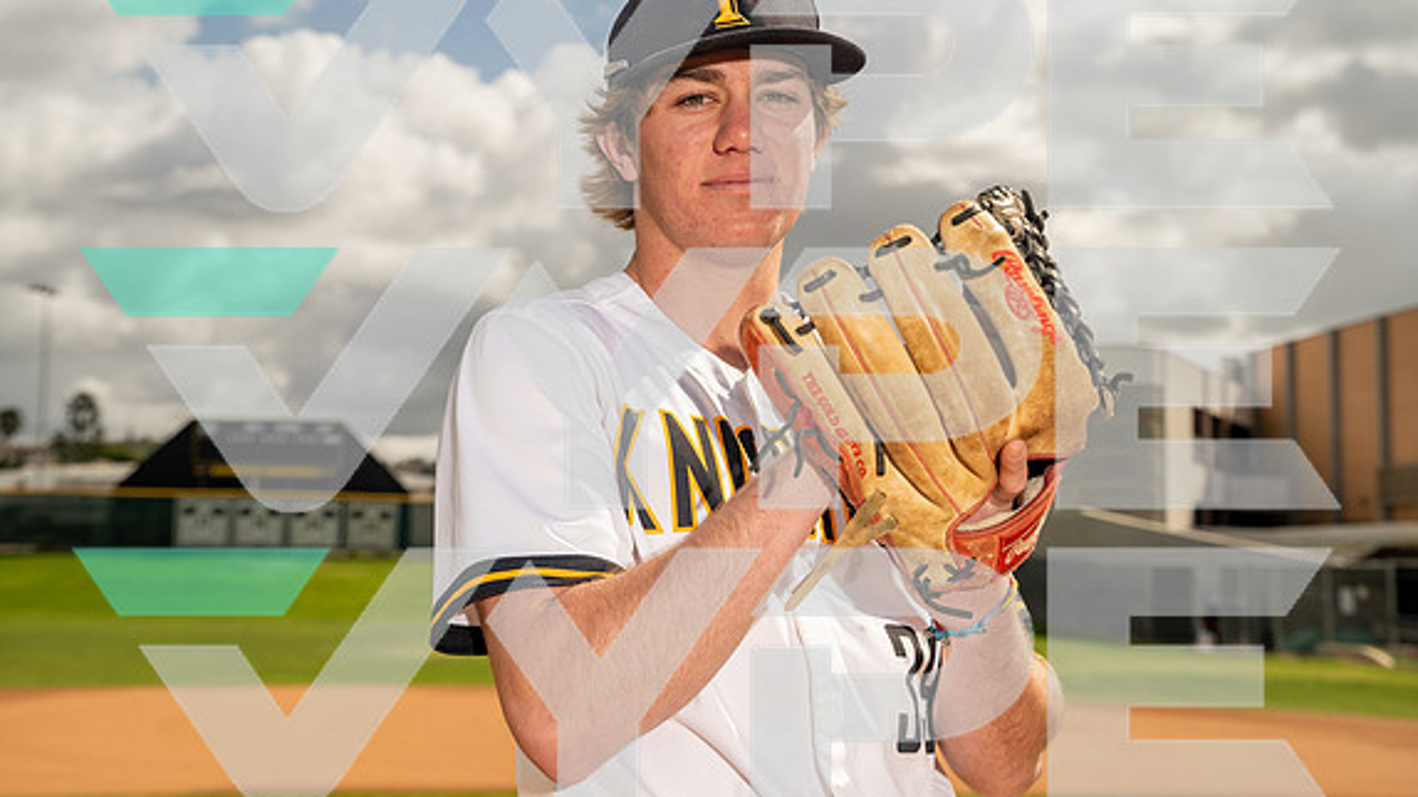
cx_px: 710
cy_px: 380
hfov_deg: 39.9
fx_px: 1955
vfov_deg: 23.0
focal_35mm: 52
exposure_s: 1/250
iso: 100
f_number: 5.6
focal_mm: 49
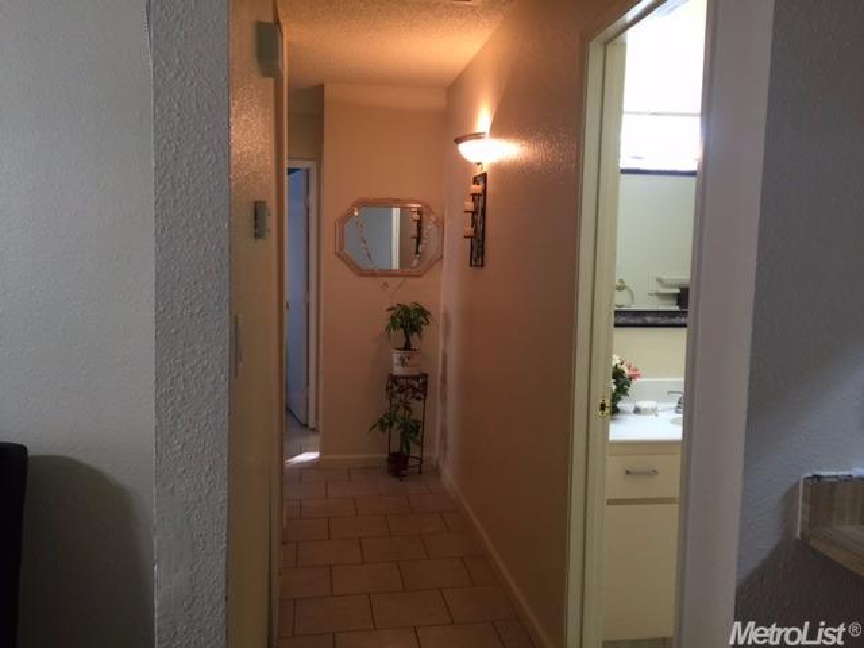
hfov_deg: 61.7
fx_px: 724
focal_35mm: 29
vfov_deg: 48.2
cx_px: 432
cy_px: 324
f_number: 2.2
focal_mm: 4.15
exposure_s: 1/15
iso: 50
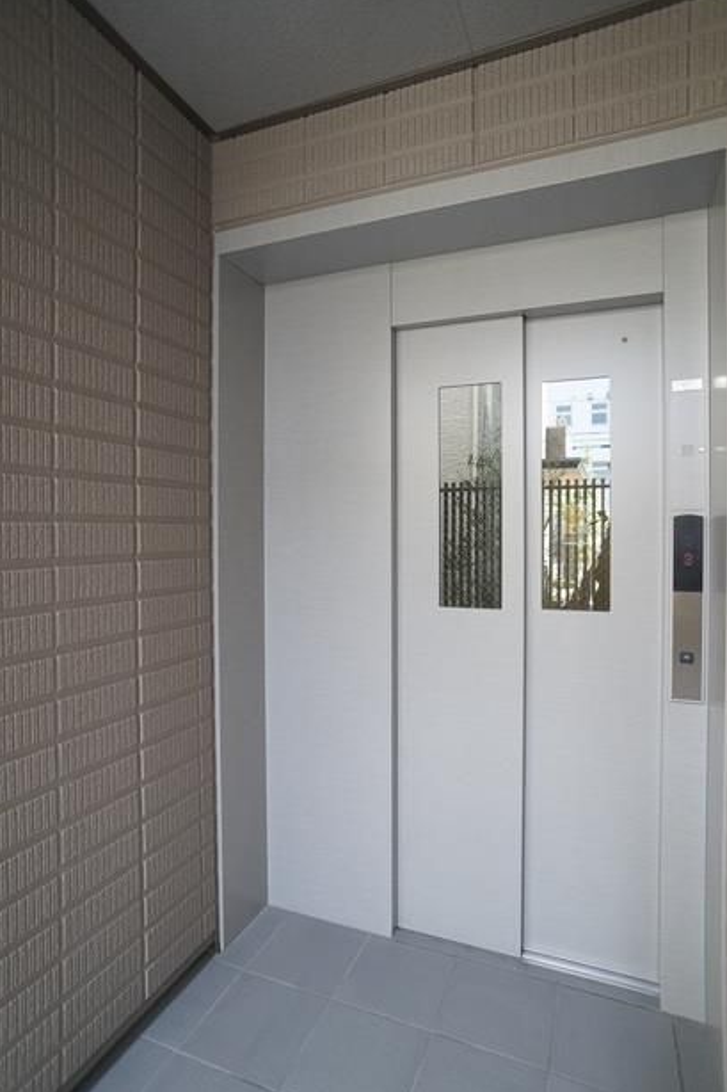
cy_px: 530
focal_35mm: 25
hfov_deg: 51.3
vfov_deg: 71.5
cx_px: 366
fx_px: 758
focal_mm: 16
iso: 800
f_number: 4
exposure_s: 1/60
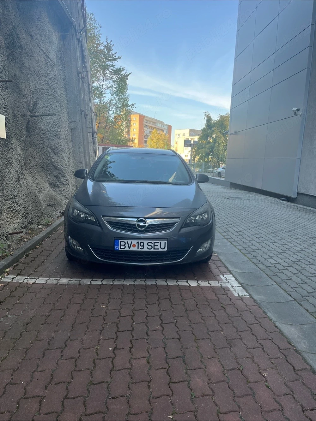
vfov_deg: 67.3
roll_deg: -1.6
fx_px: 317
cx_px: 158
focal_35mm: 26
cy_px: 210
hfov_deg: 53.0
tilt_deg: -9.2
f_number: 1.6
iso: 50
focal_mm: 5.1
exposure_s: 1/390
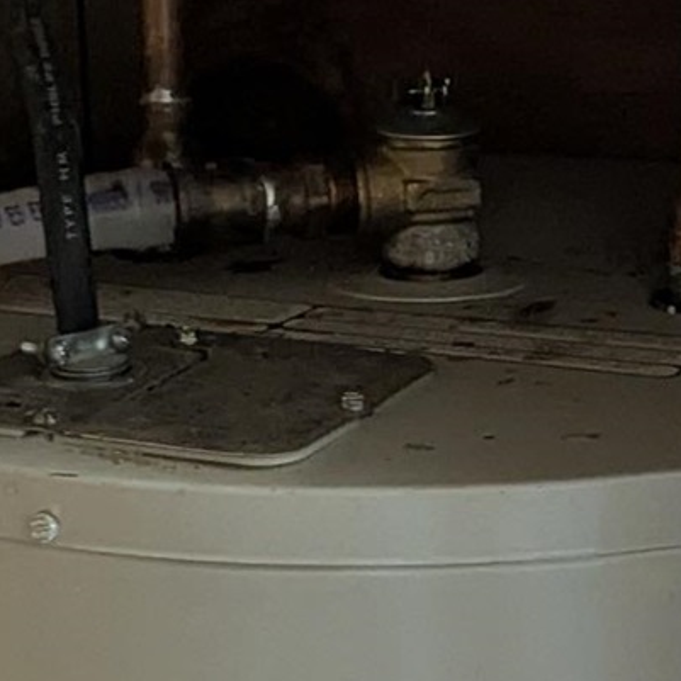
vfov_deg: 12.7
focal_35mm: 137
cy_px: 511
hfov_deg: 12.7
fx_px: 3049
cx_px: 499
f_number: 1.73
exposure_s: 1/24
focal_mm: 4.38
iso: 272
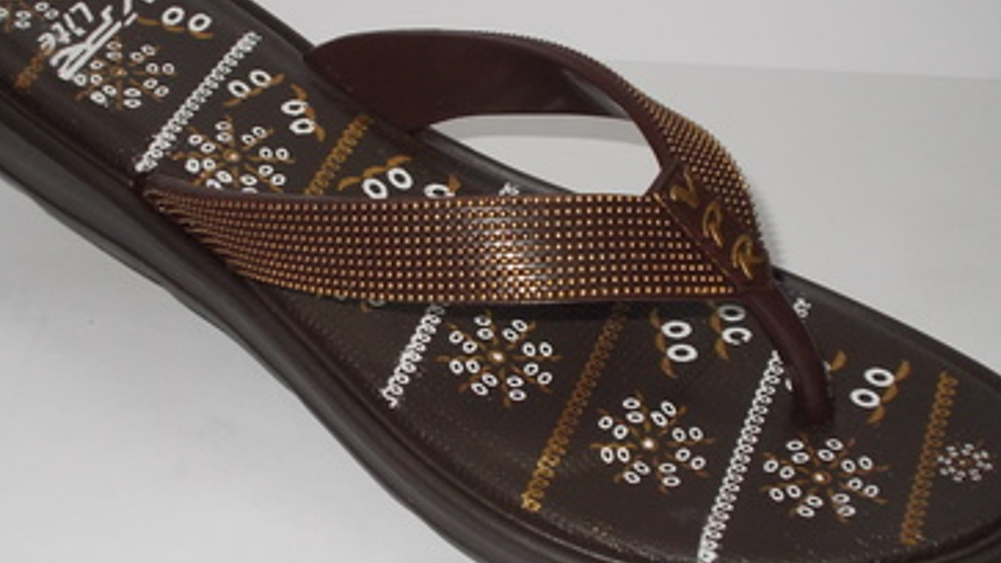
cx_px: 430
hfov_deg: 31.9
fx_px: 1751
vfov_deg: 18.2
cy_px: 258
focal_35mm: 66
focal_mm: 7.9
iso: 200
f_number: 4.2
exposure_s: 1/30
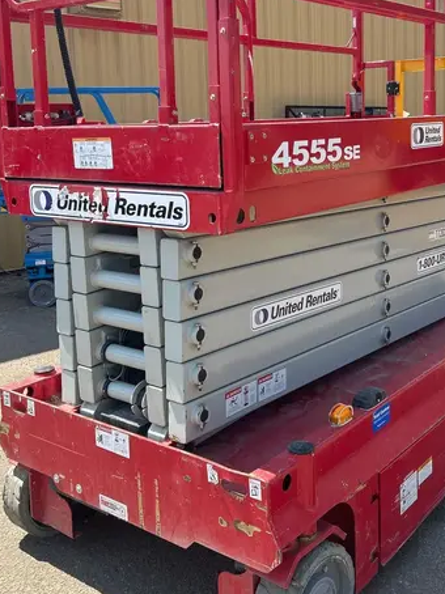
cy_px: 205
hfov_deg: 34.2
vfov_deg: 44.3
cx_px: 264
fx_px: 721
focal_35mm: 42
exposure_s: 1/1972
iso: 50
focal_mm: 5.7
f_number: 1.5
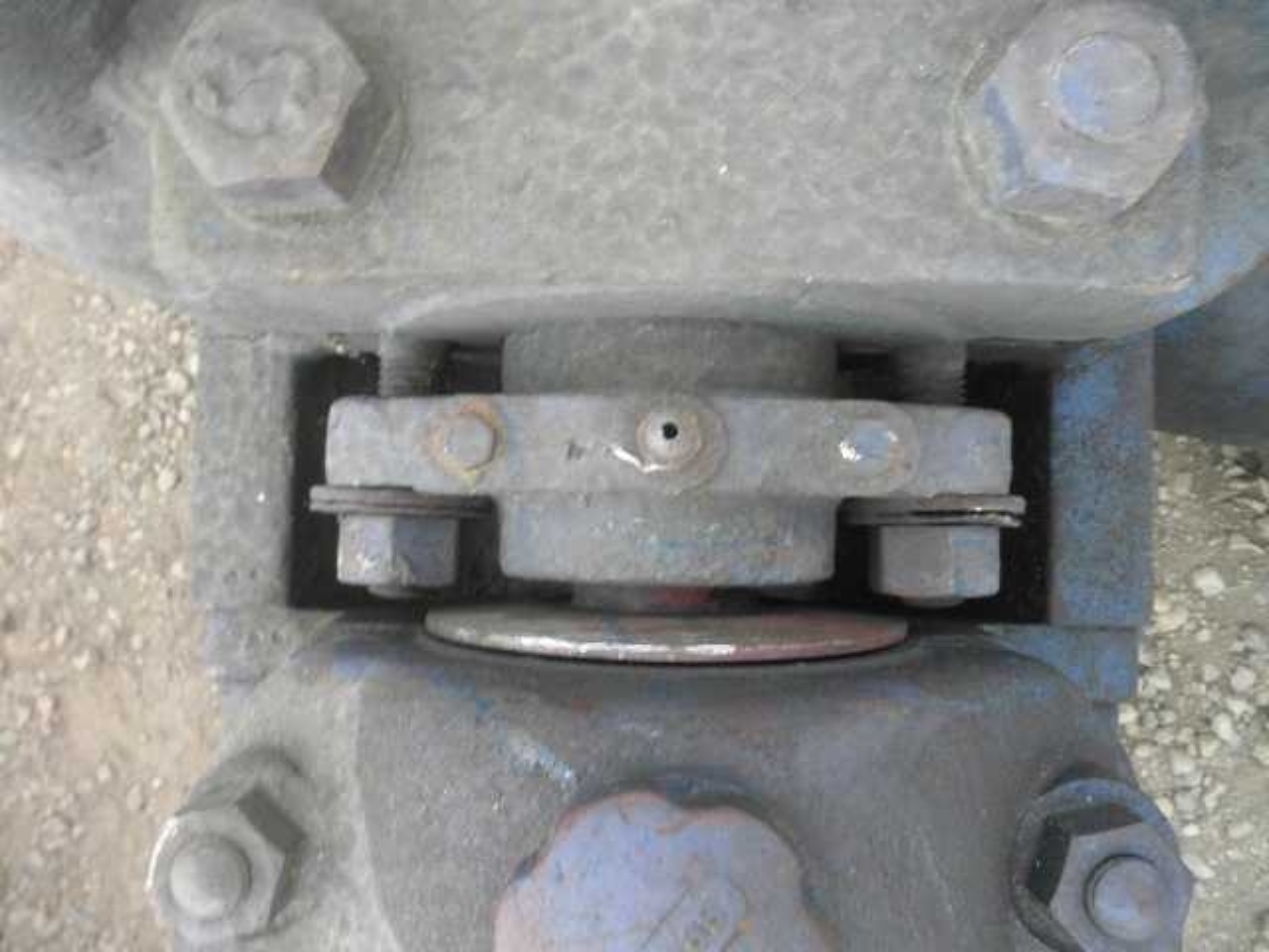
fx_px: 1026
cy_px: 476
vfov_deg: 49.7
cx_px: 634
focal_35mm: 28
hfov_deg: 63.4
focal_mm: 5
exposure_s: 1/30
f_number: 3
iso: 64
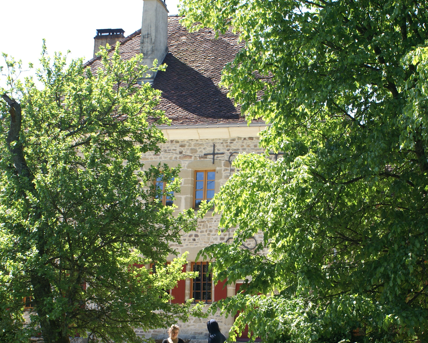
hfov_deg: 26.4
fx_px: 912
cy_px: 238
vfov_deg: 21.2
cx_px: 222
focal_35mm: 72
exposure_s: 1/100
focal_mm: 30
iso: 100
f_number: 6.3
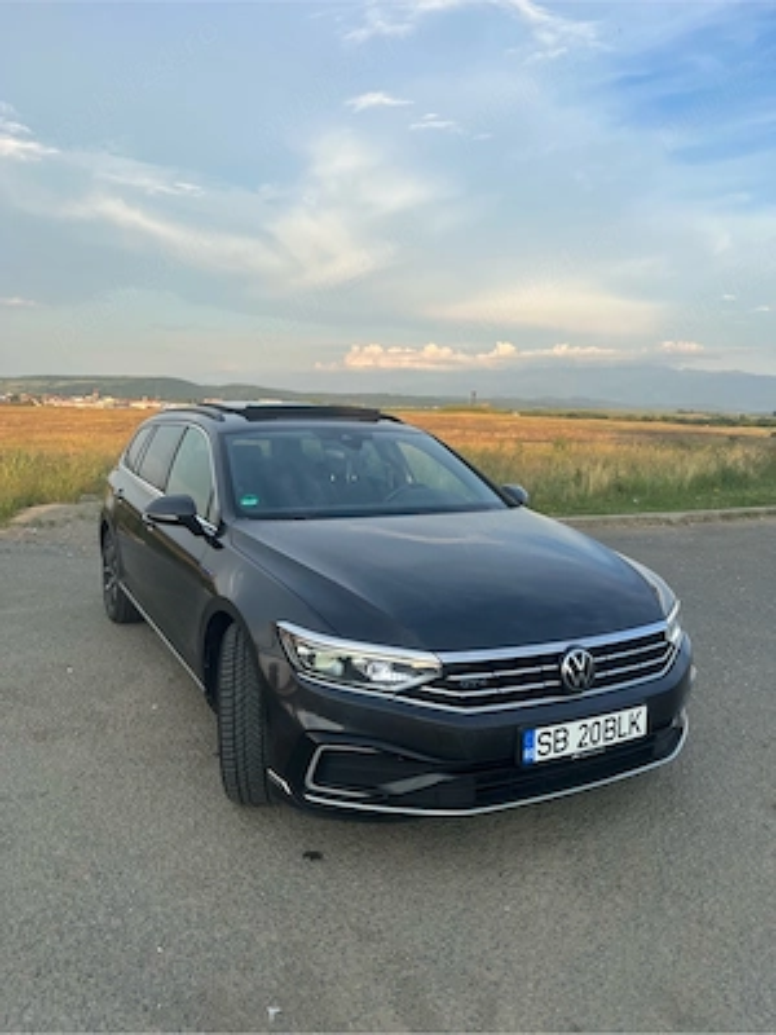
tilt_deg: -8.7
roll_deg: -1.7
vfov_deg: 67.3
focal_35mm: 26
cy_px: 518
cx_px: 388
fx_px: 777
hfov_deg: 53.1
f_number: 1.5
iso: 50
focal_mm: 5.7
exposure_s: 1/1361
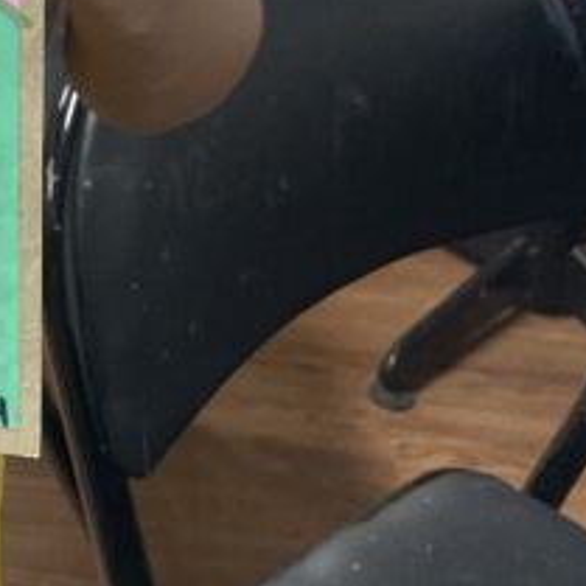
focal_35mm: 110
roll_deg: -4.9
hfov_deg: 14.7
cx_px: -308
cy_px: -364
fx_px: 2107
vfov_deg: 14.5
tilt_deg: -17.6
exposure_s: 1/100
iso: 80
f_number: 1.6
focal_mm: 4.2
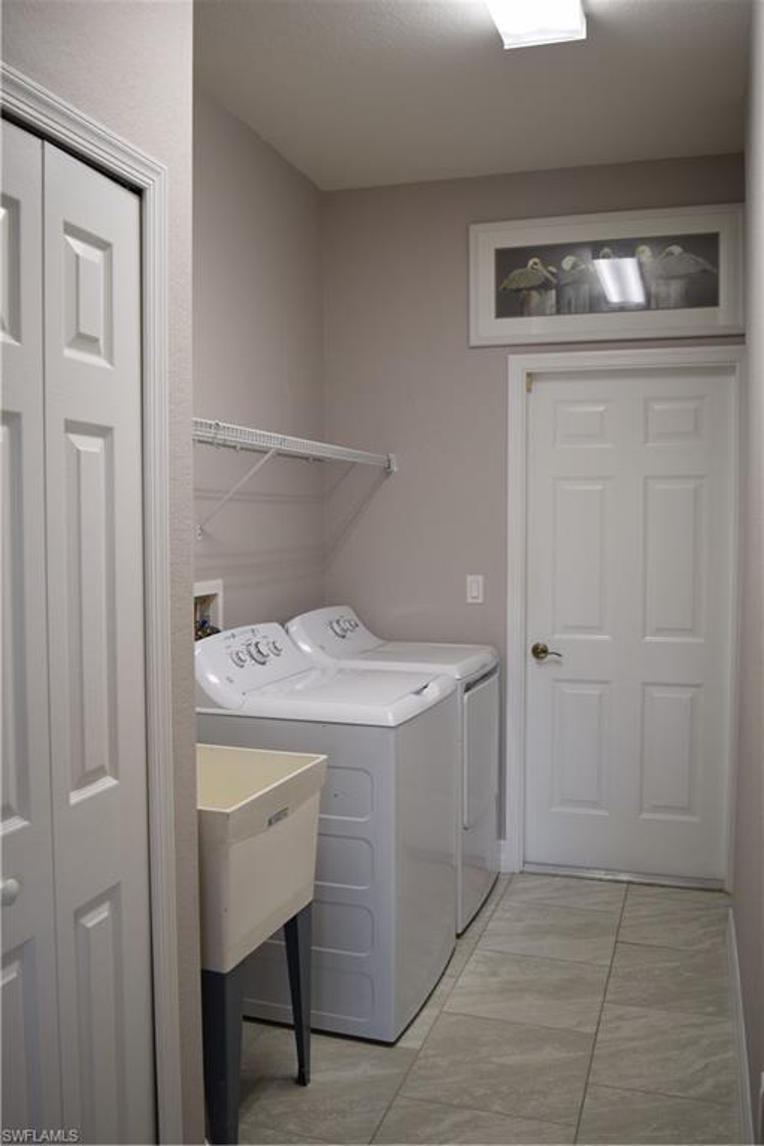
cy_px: 573
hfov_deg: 41.7
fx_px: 1003
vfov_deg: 59.5
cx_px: 382
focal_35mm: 32
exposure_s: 1/80
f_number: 4.5
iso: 400
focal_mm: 21
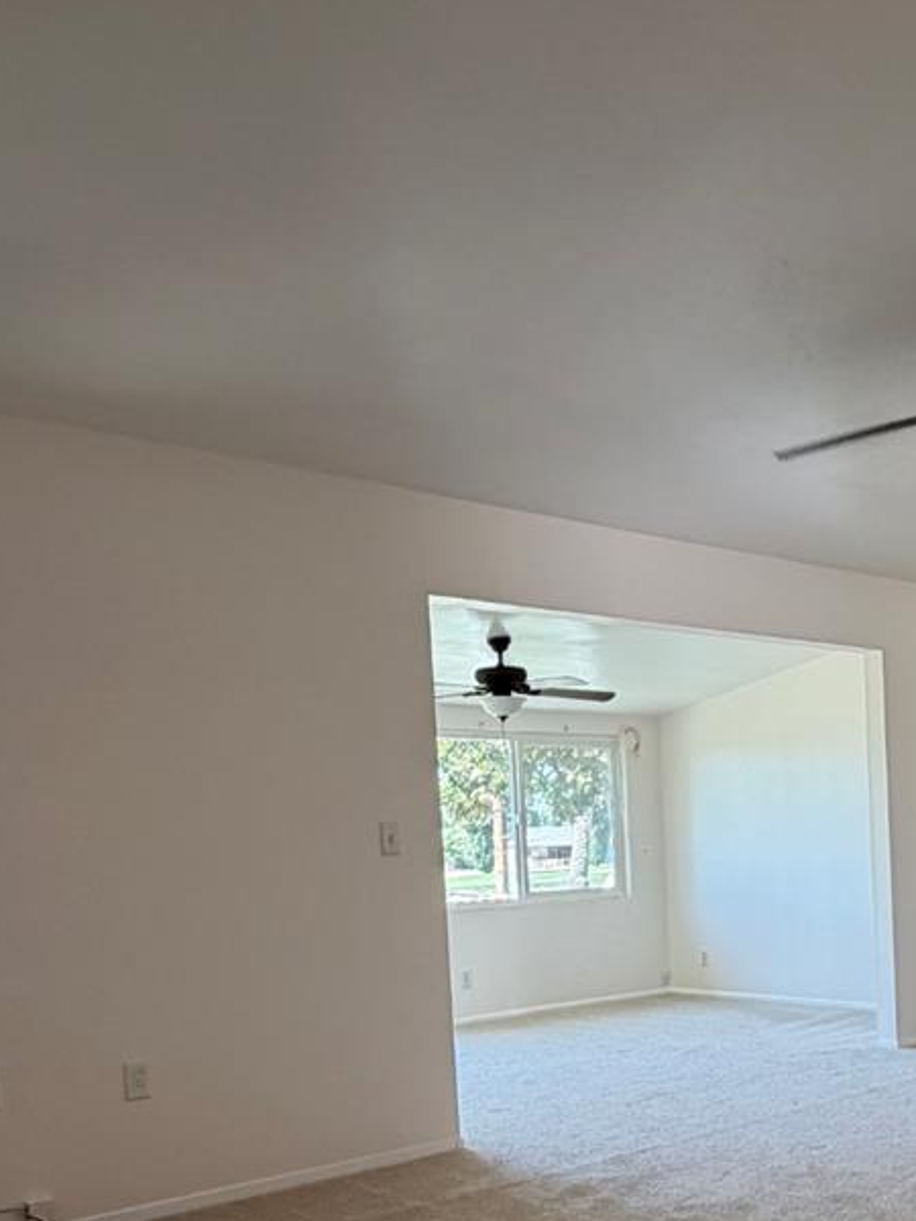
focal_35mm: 35
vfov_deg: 50.2
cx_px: 711
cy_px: 931
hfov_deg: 39.4
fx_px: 1235
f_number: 2.2
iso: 200
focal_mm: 2.22
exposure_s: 1/120
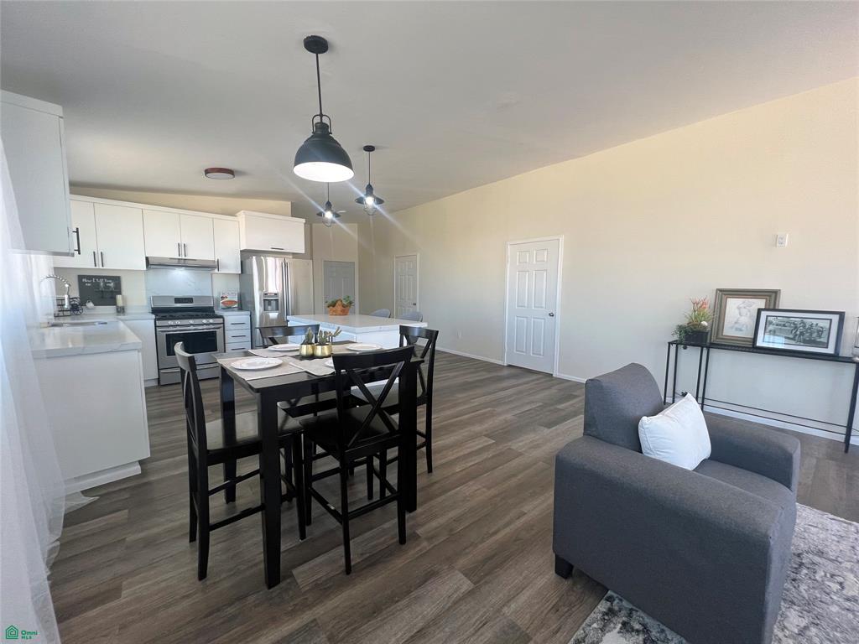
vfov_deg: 89.9
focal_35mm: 13
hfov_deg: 106.2
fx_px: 323
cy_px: 322
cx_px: 430
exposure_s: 1/120
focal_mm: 1.57
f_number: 1.8
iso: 100
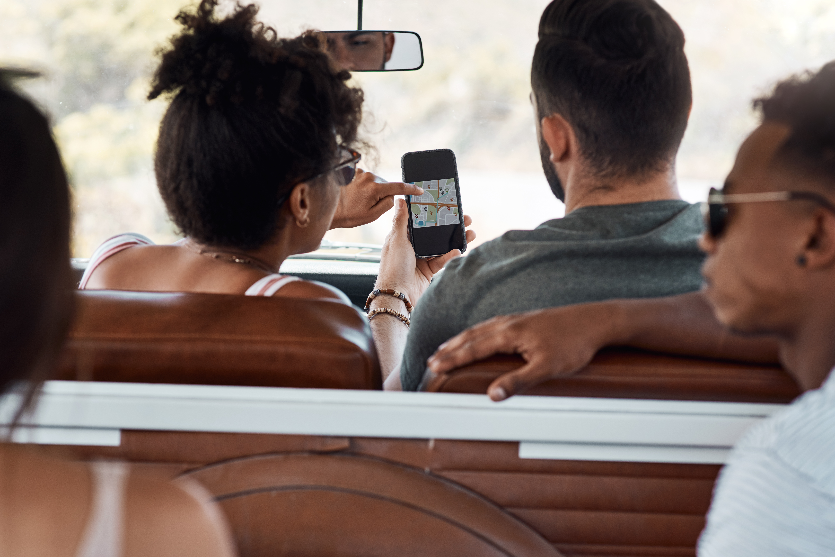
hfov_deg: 21.4
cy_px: 308
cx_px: 376
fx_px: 2204
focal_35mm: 95
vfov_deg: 14.4
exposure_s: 1/250
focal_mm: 85
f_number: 4
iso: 250
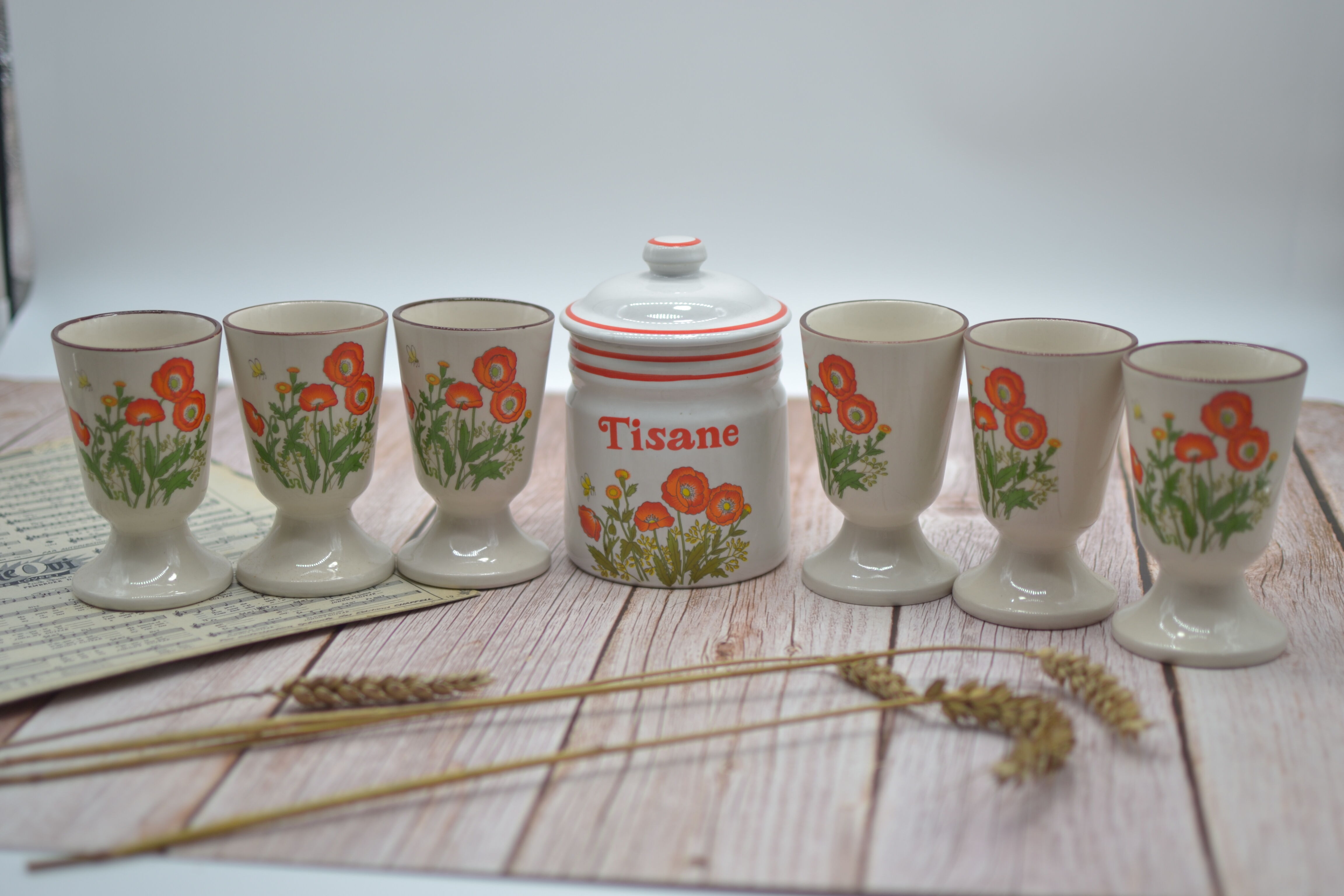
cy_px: 448
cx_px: 672
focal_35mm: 52
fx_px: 1960
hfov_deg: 37.9
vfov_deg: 25.8
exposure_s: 1/500
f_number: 1.8
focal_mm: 35
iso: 100
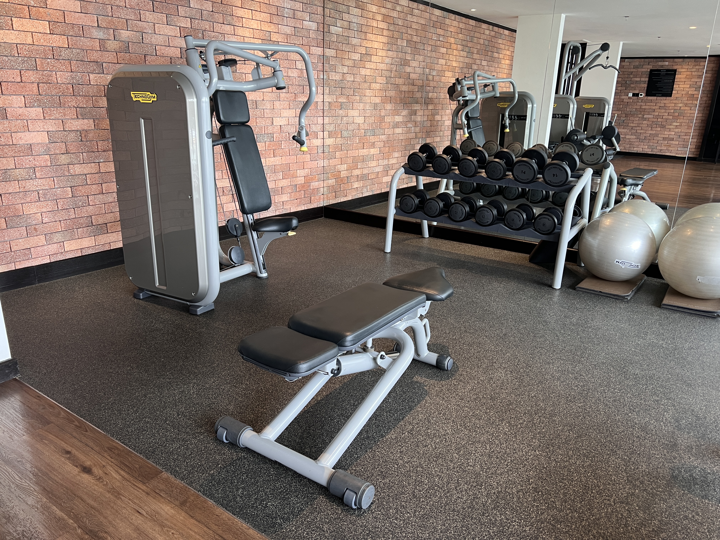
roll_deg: -1.7
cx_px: 360
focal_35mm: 26
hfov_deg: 67.3
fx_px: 541
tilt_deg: -18.2
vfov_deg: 53.1
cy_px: 270
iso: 100
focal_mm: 5.7
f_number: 1.5
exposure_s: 1/50
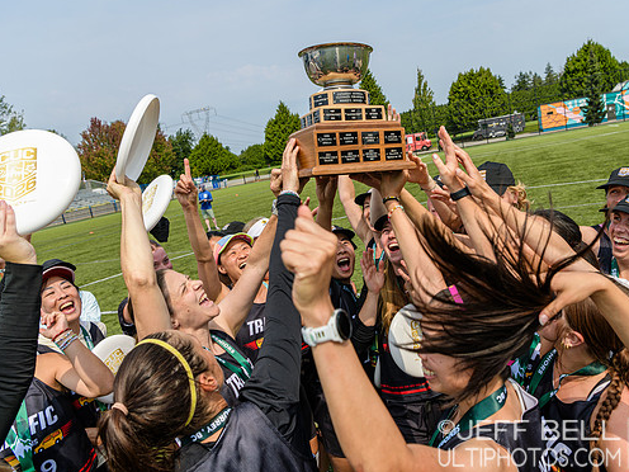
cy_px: 237
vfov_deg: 51.4
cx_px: 354
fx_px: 491
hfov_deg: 65.1
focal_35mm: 27
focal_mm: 24
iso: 125
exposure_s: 1/800
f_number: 5.6
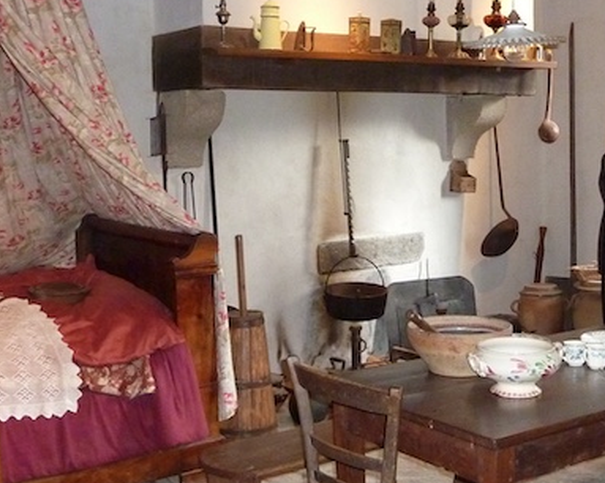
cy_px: 172
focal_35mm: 51
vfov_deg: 29.5
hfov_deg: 36.2
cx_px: 420
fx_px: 913
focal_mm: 4.1
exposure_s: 1/30
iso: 500
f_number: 3.3
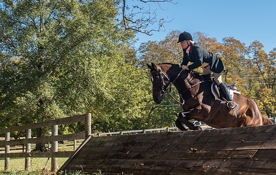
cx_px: 143
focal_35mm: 75
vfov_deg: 17.6
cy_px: 79
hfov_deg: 27.4
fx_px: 566
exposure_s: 1/320
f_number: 4
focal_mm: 32
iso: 400
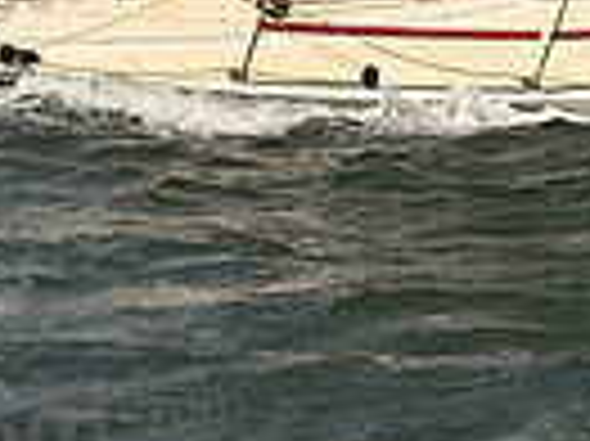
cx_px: 482
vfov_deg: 4.9
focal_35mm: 299
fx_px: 5092
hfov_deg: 6.6
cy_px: -290
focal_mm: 70
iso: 320
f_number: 6.3
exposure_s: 1/1250
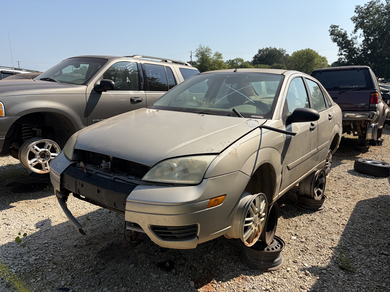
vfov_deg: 53.1
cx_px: 195
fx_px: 293
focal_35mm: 26
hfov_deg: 67.3
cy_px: 146
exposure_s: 1/3448
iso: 50
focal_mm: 5.96
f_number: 1.6
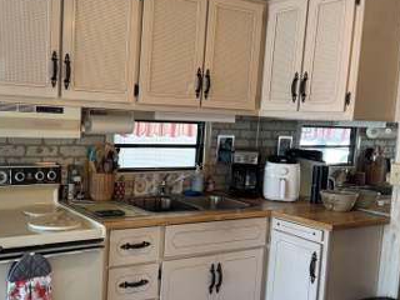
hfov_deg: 46.3
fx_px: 451
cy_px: 166
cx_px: 105
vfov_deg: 36.8
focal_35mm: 39
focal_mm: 5.96
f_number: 1.6
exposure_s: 1/60
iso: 160
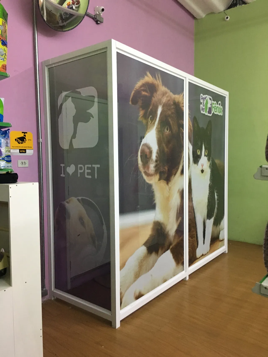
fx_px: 299
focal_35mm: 29
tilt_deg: -3.8
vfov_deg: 61.7
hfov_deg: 48.2
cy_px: 178
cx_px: 134
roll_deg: +1.0
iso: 200
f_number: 2.2
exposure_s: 1/17
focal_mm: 4.15
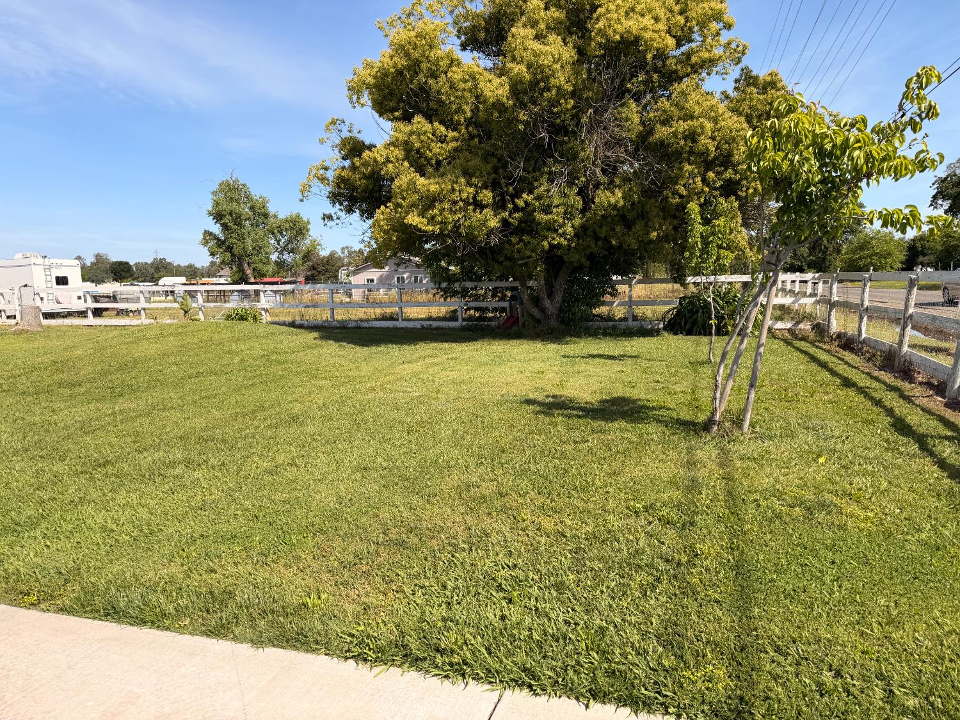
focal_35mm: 24
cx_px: 480
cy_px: 360
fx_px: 666
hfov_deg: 71.6
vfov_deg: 56.8
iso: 80
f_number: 1.78
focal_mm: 6.76
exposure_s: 1/3759
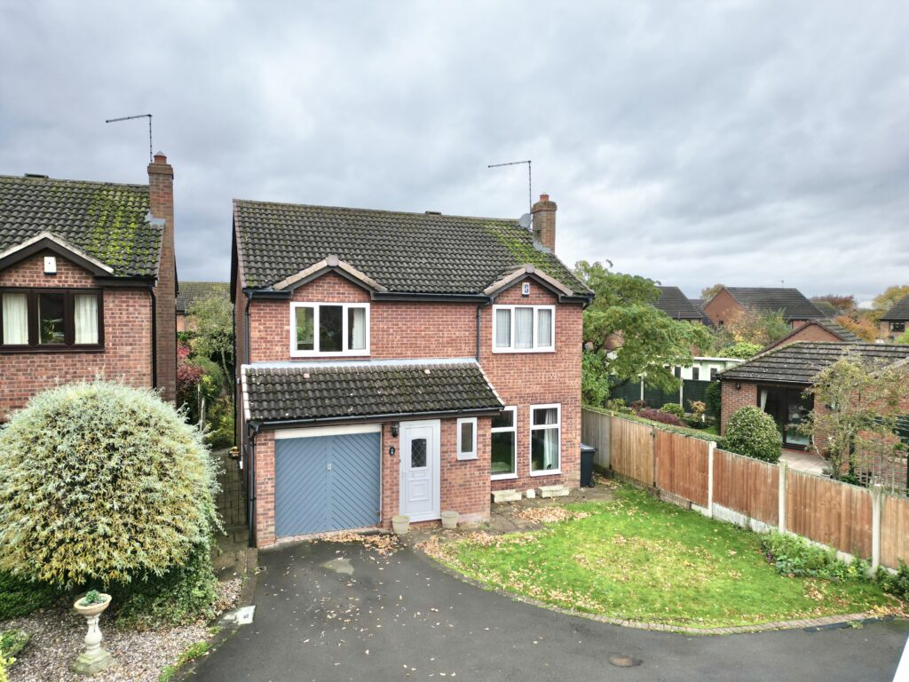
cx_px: 454
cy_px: 341
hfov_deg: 71.6
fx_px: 630
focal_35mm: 24
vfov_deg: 56.8
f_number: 1.7
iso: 100
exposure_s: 1/500
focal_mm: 6.72
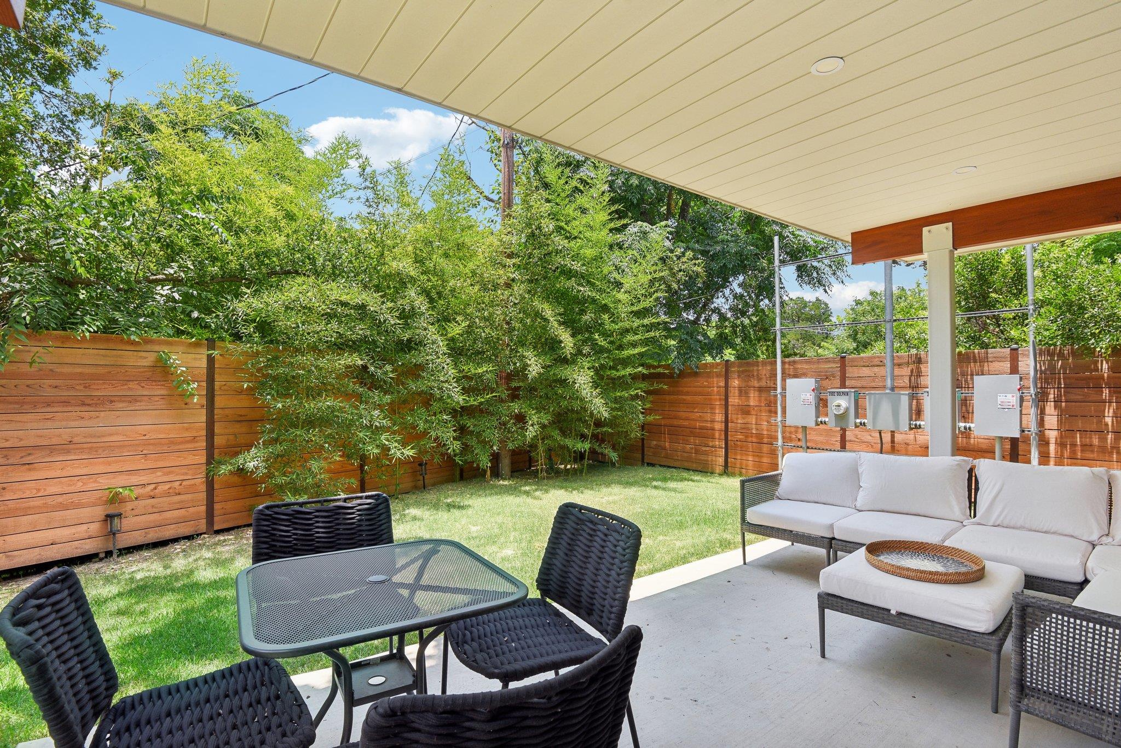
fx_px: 498
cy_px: 374
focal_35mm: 16
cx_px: 560
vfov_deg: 73.8
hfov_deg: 96.7
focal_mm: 16
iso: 400
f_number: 8
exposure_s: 1/200
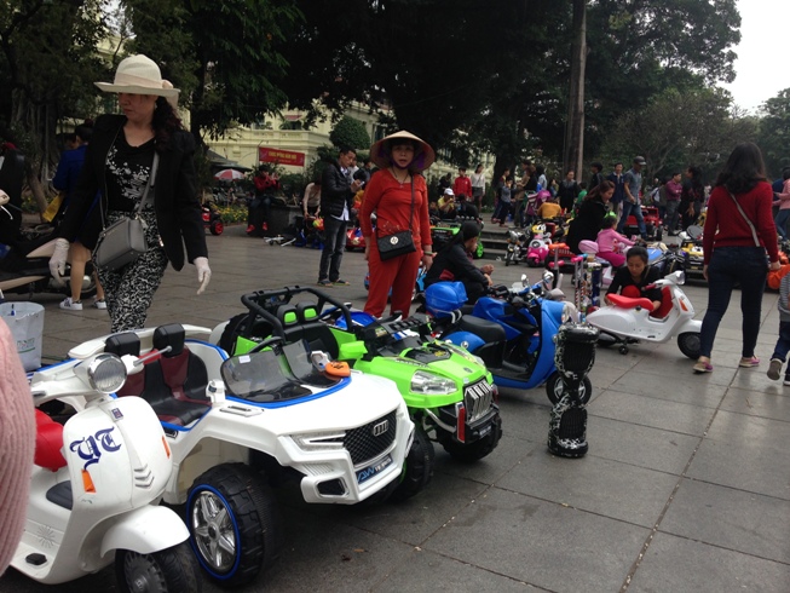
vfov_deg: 43.0
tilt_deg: -8.8
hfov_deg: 55.3
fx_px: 753
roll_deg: -3.2
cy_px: 296
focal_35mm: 33
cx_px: 395
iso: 50
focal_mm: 4.12
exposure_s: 1/396
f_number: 2.4
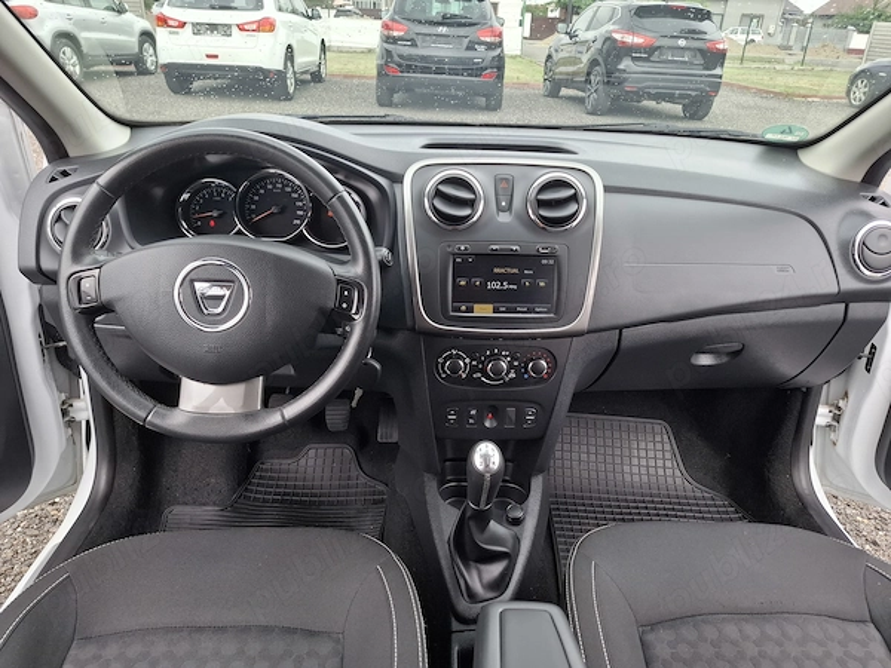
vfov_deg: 58.9
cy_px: 334
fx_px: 592
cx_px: 446
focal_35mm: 23
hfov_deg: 73.9
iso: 64
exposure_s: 1/100
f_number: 1.8
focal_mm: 5.54
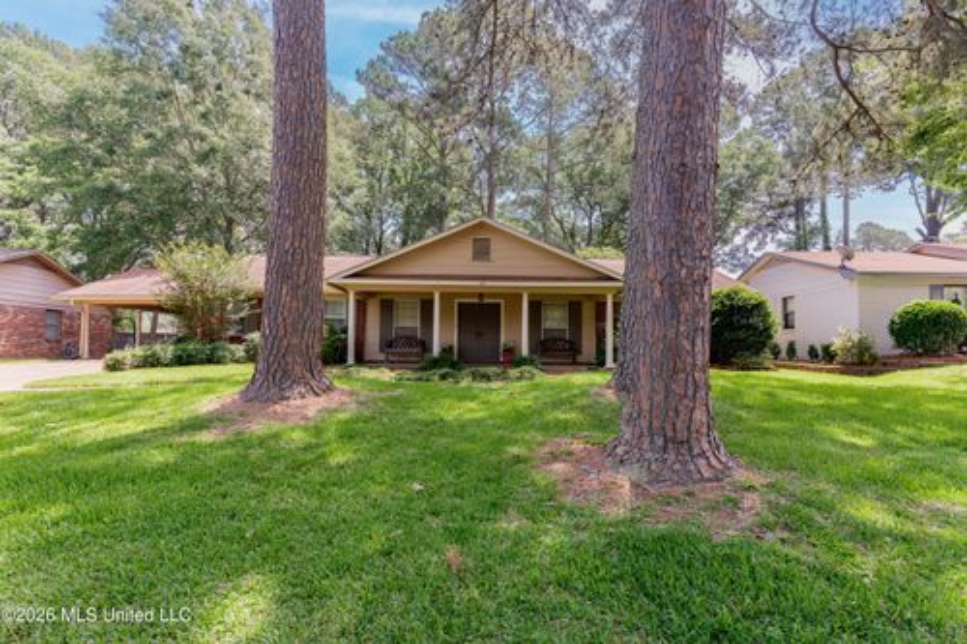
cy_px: 322
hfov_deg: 93.3
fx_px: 456
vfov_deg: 70.4
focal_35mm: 17
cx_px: 484
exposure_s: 1/80
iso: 100
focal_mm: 17
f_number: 5.6
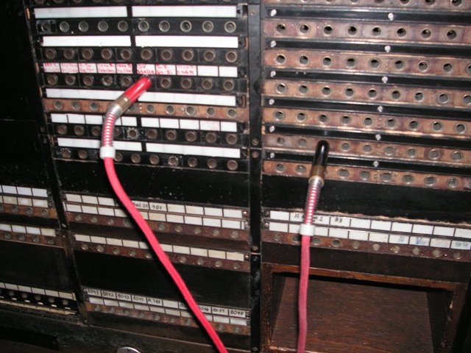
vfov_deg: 37.7
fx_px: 517
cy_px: 176
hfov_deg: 49.0
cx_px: 236
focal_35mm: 38
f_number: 3.3
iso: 160
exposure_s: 1/45
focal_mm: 6.3
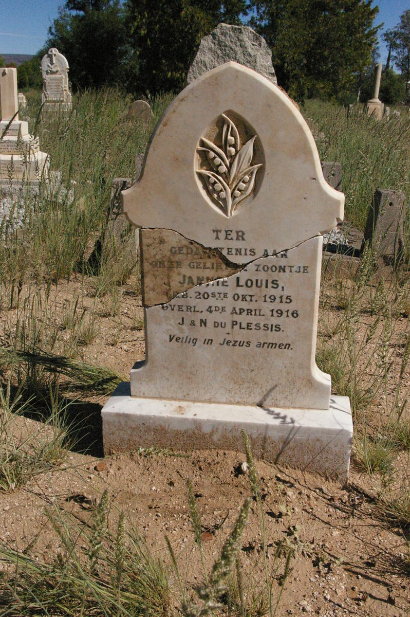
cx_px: 205
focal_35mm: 34
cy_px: 308
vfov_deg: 55.1
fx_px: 590
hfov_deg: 38.3
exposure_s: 1/4000
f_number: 13
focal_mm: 23
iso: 3200
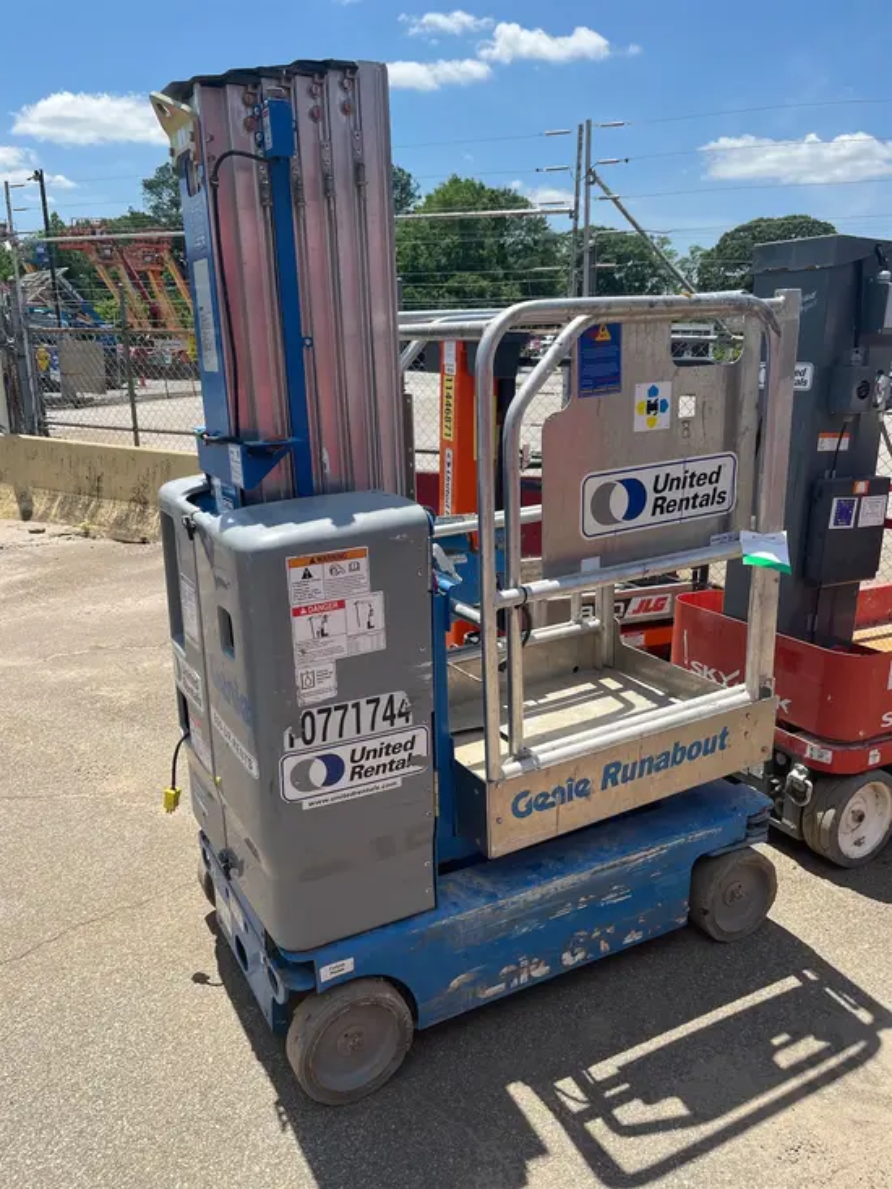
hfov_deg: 53.1
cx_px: 446
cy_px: 594
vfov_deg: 67.3
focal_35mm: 26
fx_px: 893
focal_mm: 5.1
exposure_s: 1/2632
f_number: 1.6
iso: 50
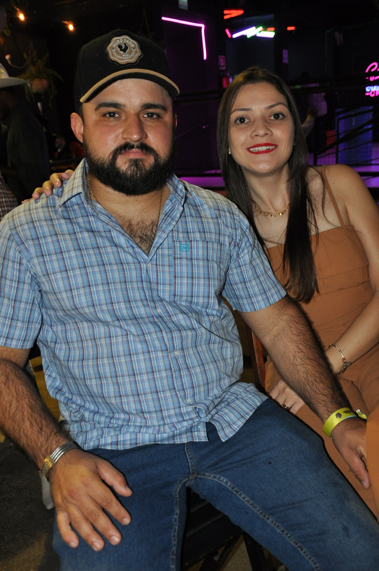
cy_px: 286
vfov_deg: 57.3
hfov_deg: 39.9
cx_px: 190
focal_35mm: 33
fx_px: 522
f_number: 4
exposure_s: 1/60
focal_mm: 22
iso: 800
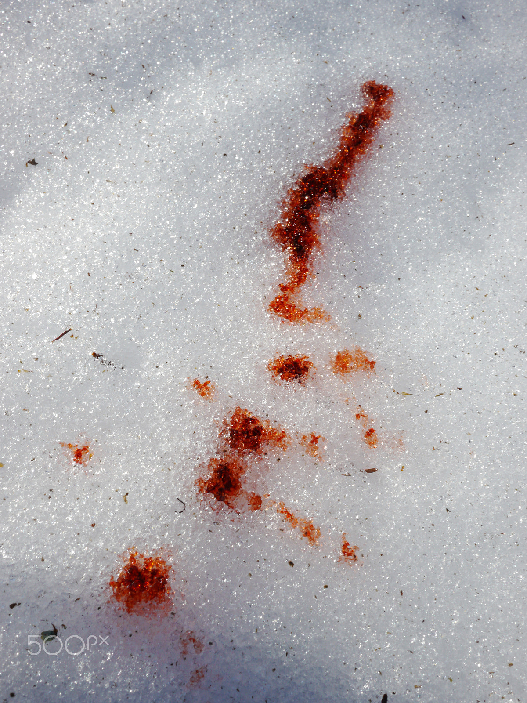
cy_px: 352
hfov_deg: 36.0
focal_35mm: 40
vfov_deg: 46.8
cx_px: 264
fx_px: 812
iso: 160
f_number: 16
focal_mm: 20
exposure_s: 1/100
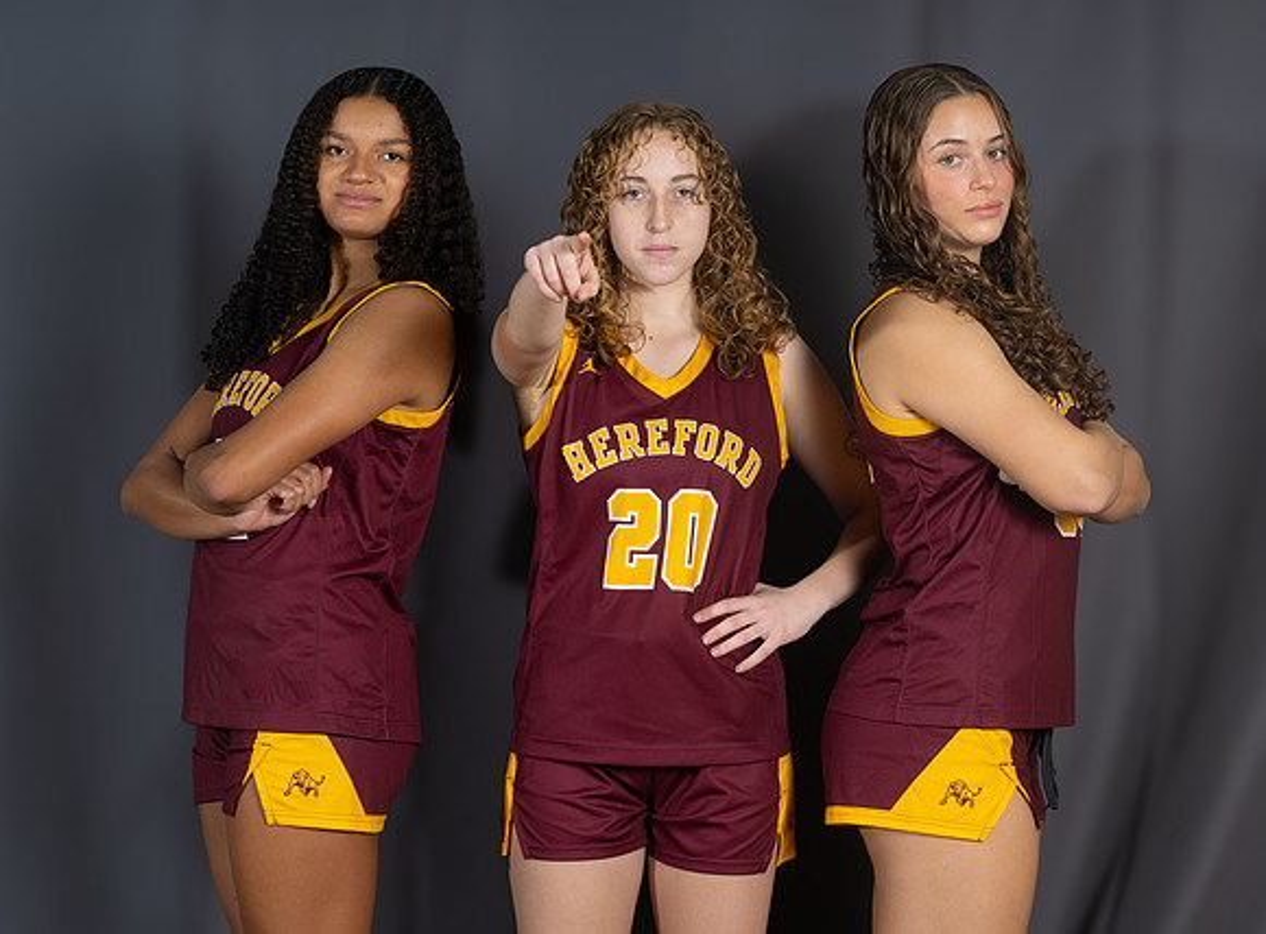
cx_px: 839
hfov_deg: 15.5
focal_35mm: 128
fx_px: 4641
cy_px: 452
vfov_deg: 11.5
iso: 200
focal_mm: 77
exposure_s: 1/200
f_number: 8
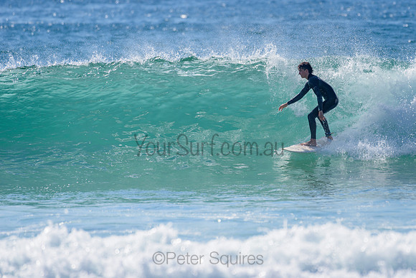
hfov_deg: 3.4
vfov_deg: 2.2
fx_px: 7087
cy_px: 126
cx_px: 255
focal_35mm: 613
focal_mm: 500
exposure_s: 1/2000
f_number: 5.6
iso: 110
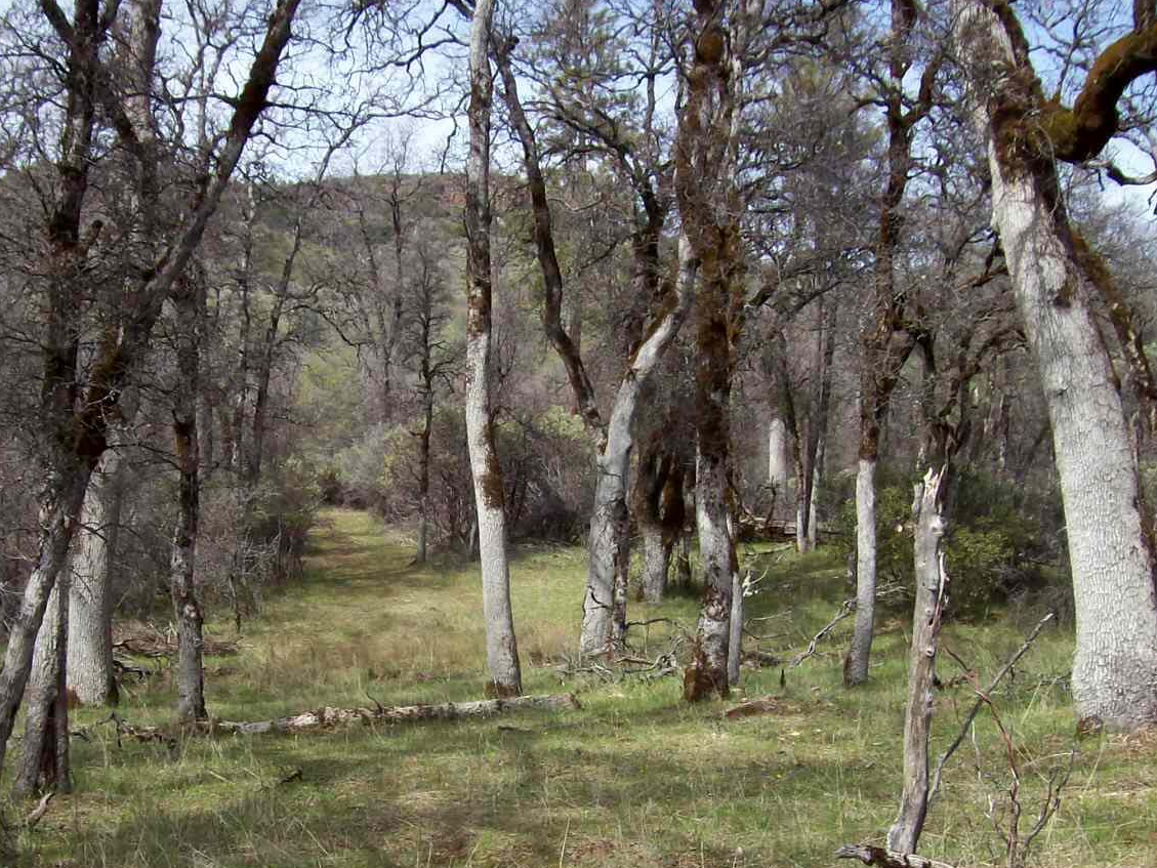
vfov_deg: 28.4
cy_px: 578
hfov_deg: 37.2
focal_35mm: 51
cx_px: 401
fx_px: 1705
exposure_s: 1/431
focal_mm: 6
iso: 80
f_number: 4.8
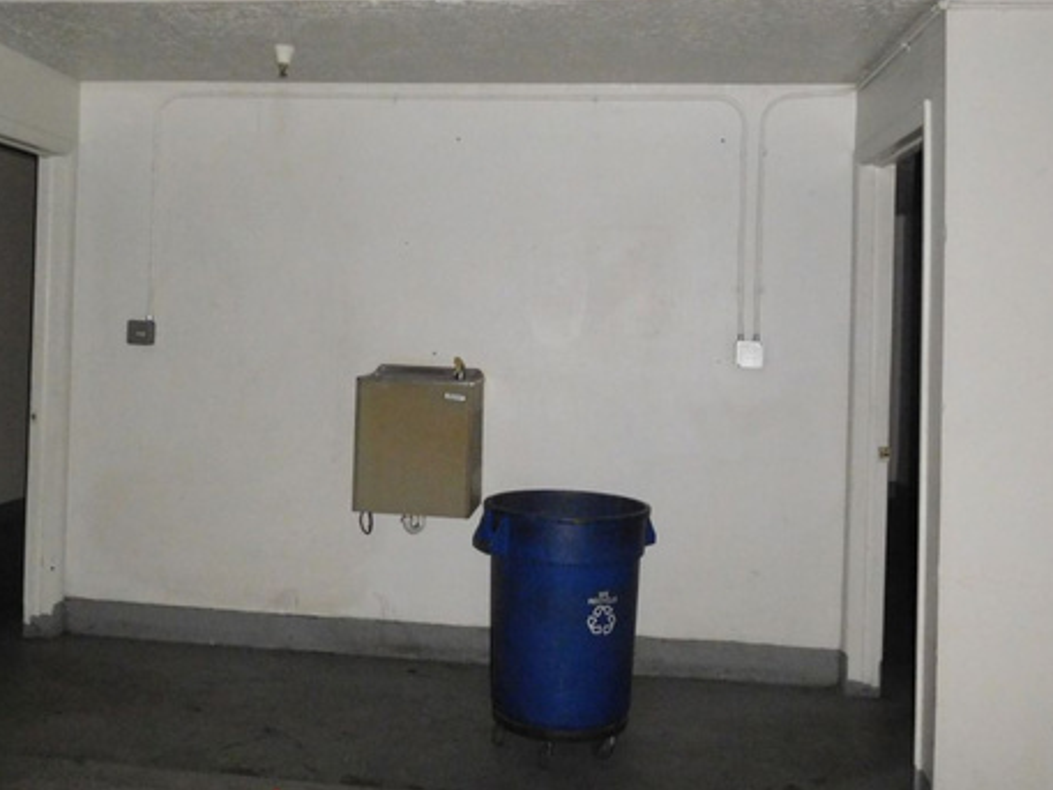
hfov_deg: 52.5
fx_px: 1065
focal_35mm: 35
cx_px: 468
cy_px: 316
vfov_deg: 40.5
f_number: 3.4
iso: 720
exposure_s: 1/30
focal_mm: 4.5
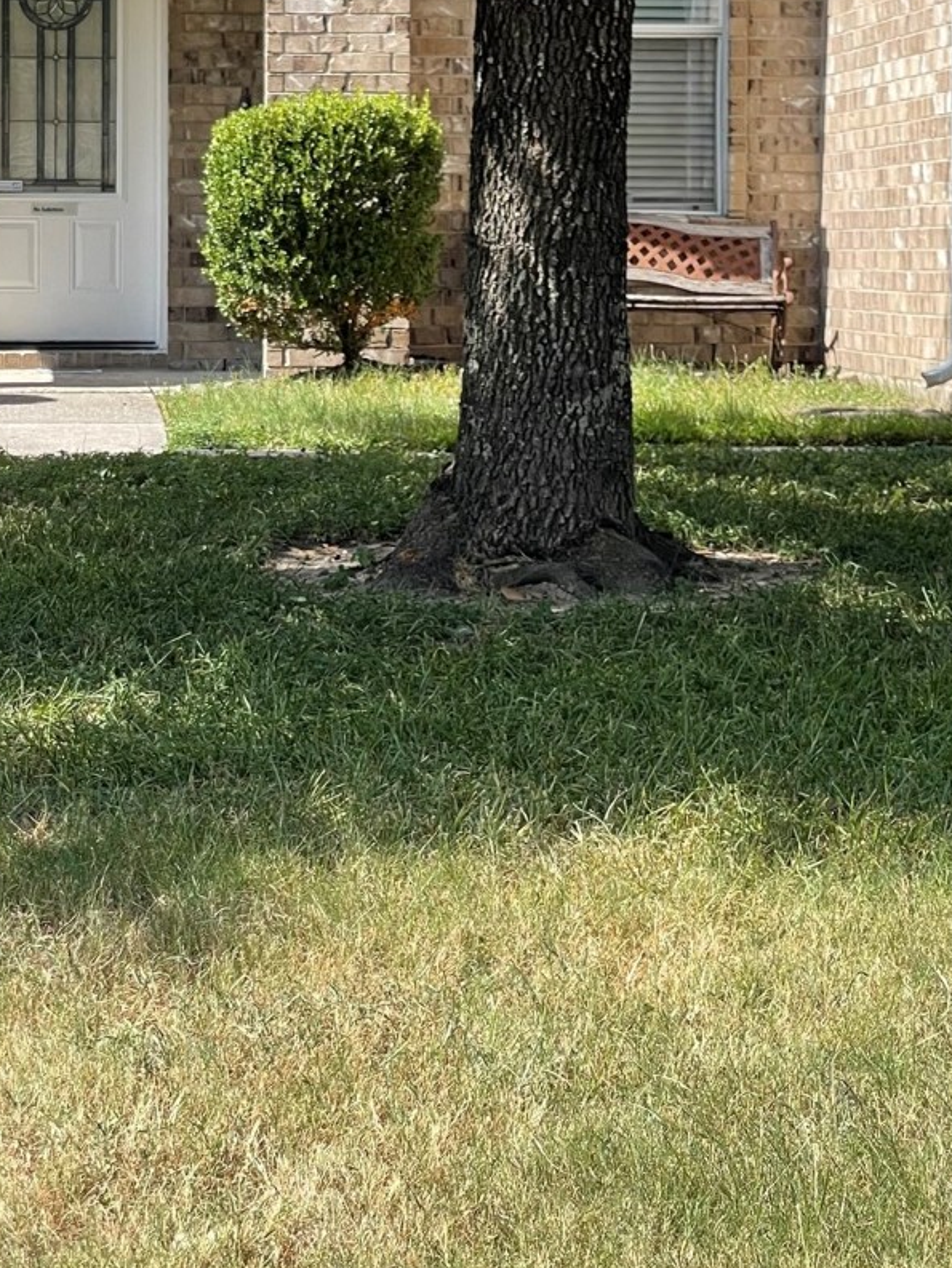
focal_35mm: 124
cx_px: 309
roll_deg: +0.1
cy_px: 440
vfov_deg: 15.9
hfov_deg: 11.9
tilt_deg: -1.8
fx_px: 4546
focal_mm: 7.5
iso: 20
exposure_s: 1/413
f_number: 2.2
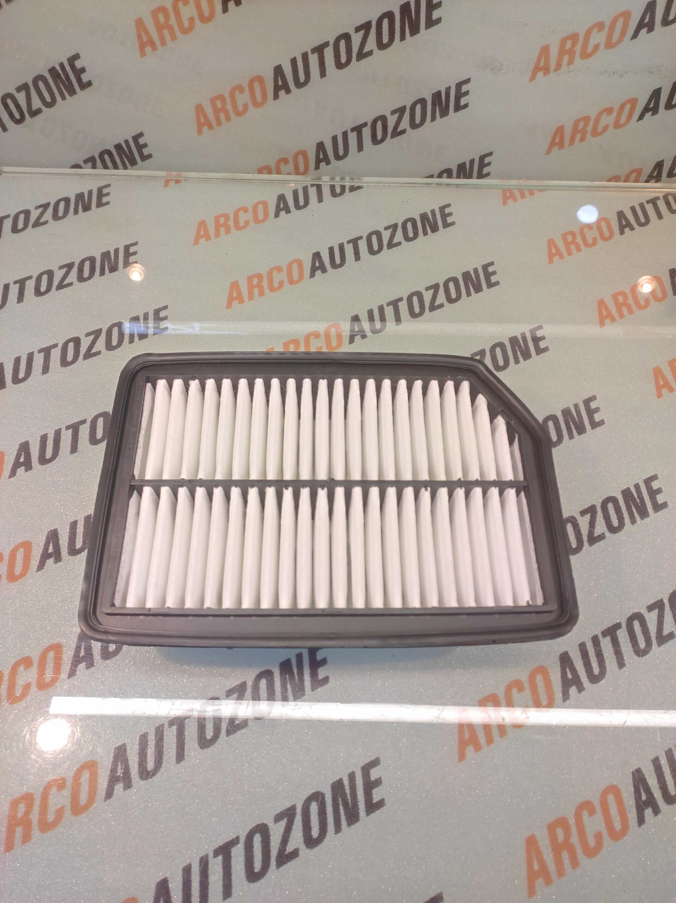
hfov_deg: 74.7
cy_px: 452
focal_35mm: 17
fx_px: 443
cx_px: 338
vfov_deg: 91.1
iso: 677
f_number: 1.79
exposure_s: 1/33
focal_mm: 4.74
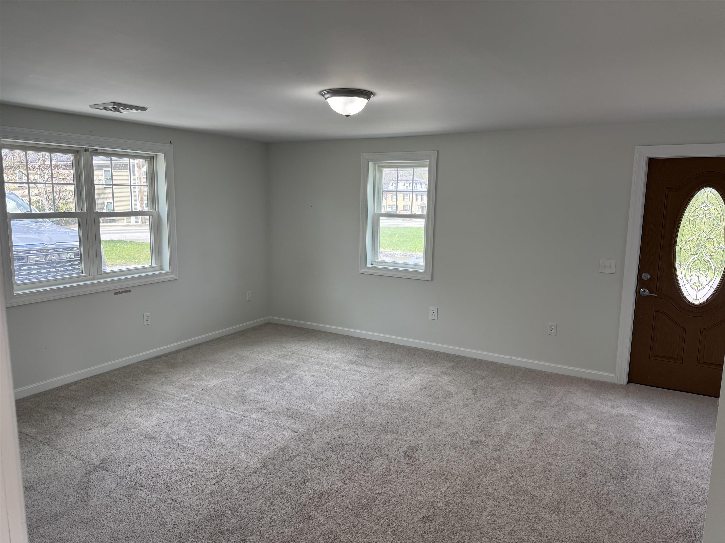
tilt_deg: -9.8
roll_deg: -0.8
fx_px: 503
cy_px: 272
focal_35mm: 24
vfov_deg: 56.8
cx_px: 362
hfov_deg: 71.6
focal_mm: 6.76
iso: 100
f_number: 1.78
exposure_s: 1/160
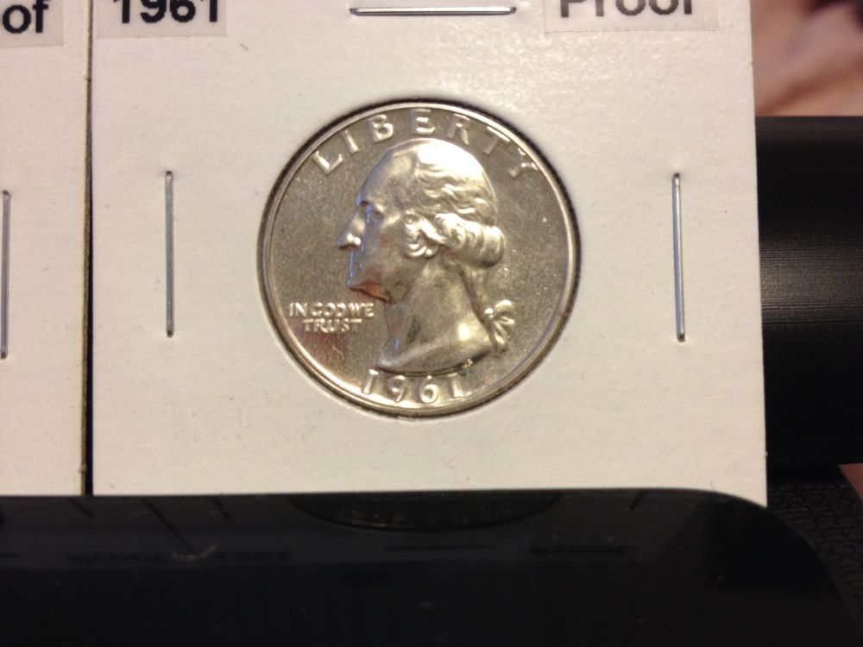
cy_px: 324
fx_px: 873
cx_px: 432
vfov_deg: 40.7
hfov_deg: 52.6
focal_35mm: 35
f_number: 2.4
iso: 160
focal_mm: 4.28
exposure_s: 1/20
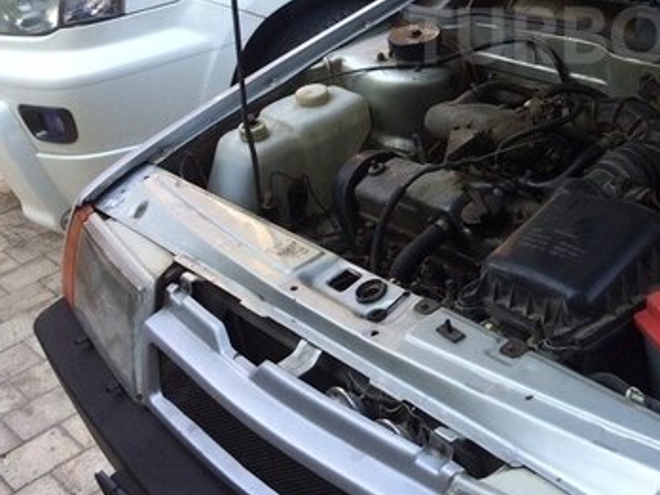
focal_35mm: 55
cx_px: 603
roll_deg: +6.3
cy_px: 35
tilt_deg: -15.0
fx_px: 1049
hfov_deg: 33.0
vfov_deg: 25.6
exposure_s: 1/283
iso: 32
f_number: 2.2
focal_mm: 4.15
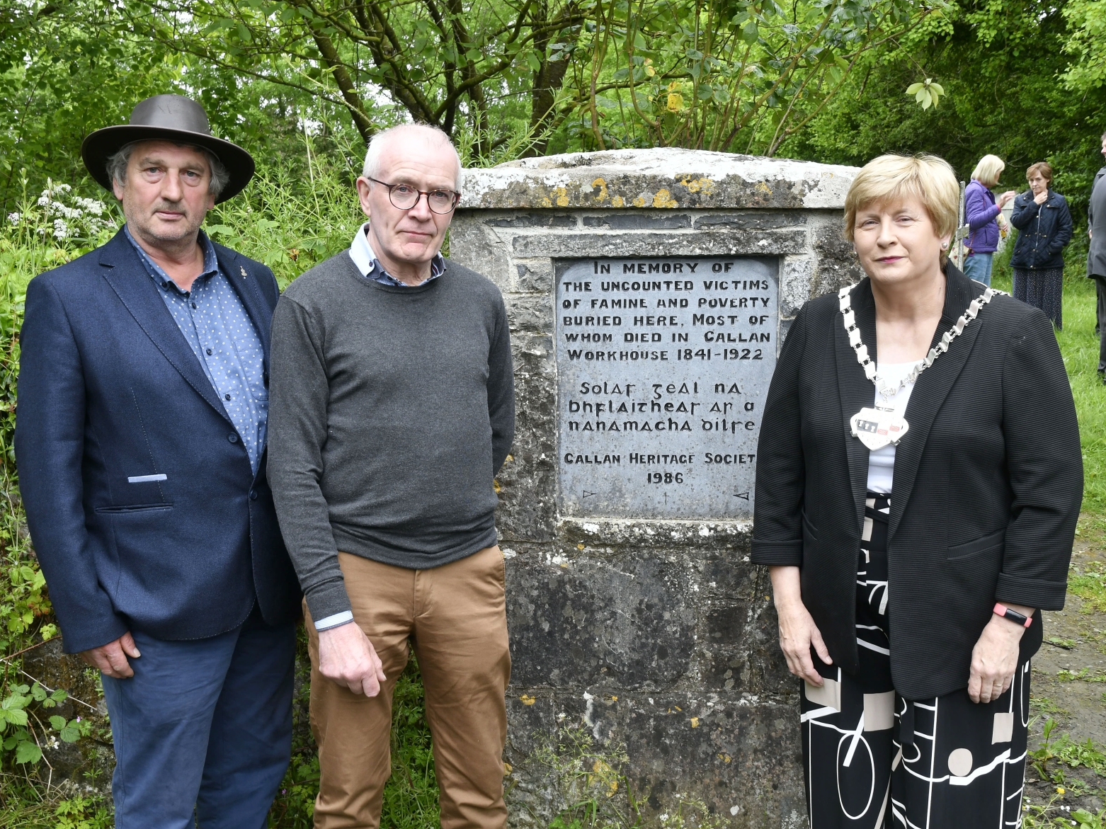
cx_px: 523
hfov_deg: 45.2
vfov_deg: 34.7
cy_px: 411
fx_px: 1327
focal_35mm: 42
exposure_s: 1/30
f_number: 8
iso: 320
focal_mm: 25
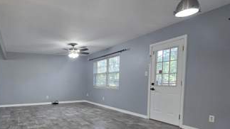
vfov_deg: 51.2
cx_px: 70
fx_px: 128
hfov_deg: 80.0
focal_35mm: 21
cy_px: 98
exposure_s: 1/60
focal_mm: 2.2
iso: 250
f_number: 2.2
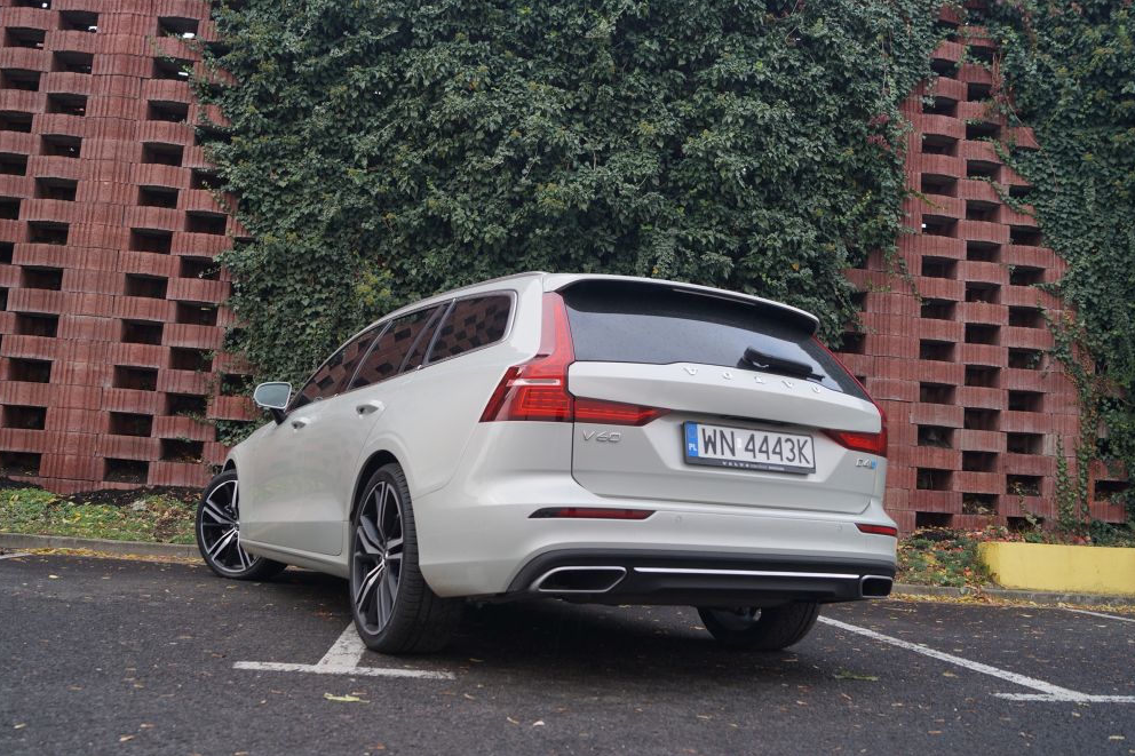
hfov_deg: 55.8
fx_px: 1072
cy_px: 369
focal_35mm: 34
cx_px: 561
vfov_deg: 38.9
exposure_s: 1/80
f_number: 4.5
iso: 100
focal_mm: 22
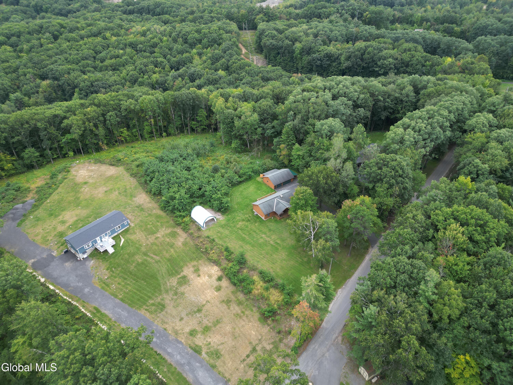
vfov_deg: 56.8
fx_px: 356
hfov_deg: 71.6
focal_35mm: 24
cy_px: 192
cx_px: 256
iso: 100
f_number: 1.7
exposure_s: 1/400
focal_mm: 6.72
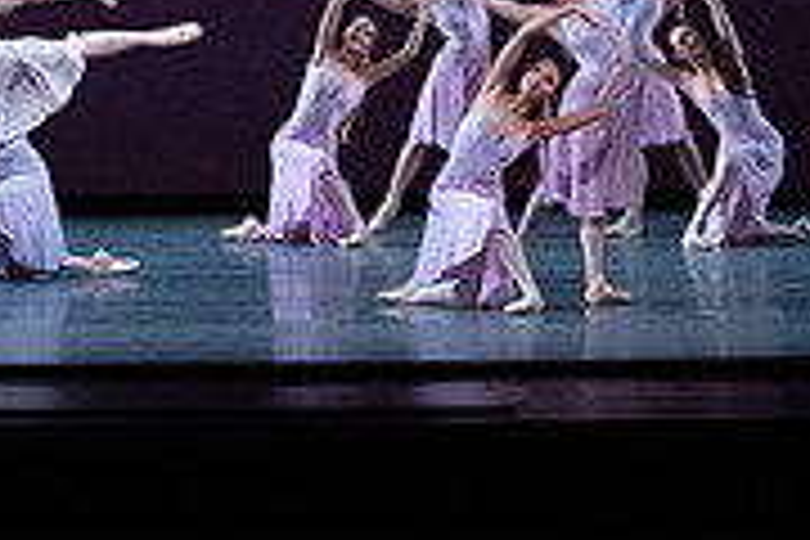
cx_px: -81
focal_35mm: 226
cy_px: -236
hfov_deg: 9.0
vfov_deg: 6.0
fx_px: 5085
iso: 12800
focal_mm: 70
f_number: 9
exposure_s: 1/400
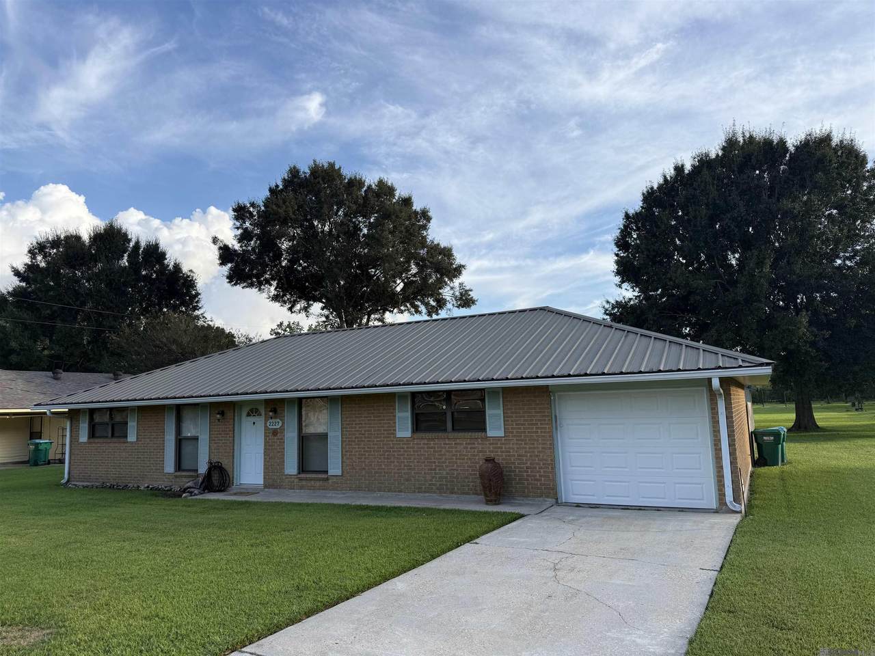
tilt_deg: +7.4
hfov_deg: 71.6
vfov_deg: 56.8
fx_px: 607
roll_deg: +1.4
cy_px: 328
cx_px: 438
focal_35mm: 24
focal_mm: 6.76
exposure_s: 1/1727
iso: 80
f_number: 1.78
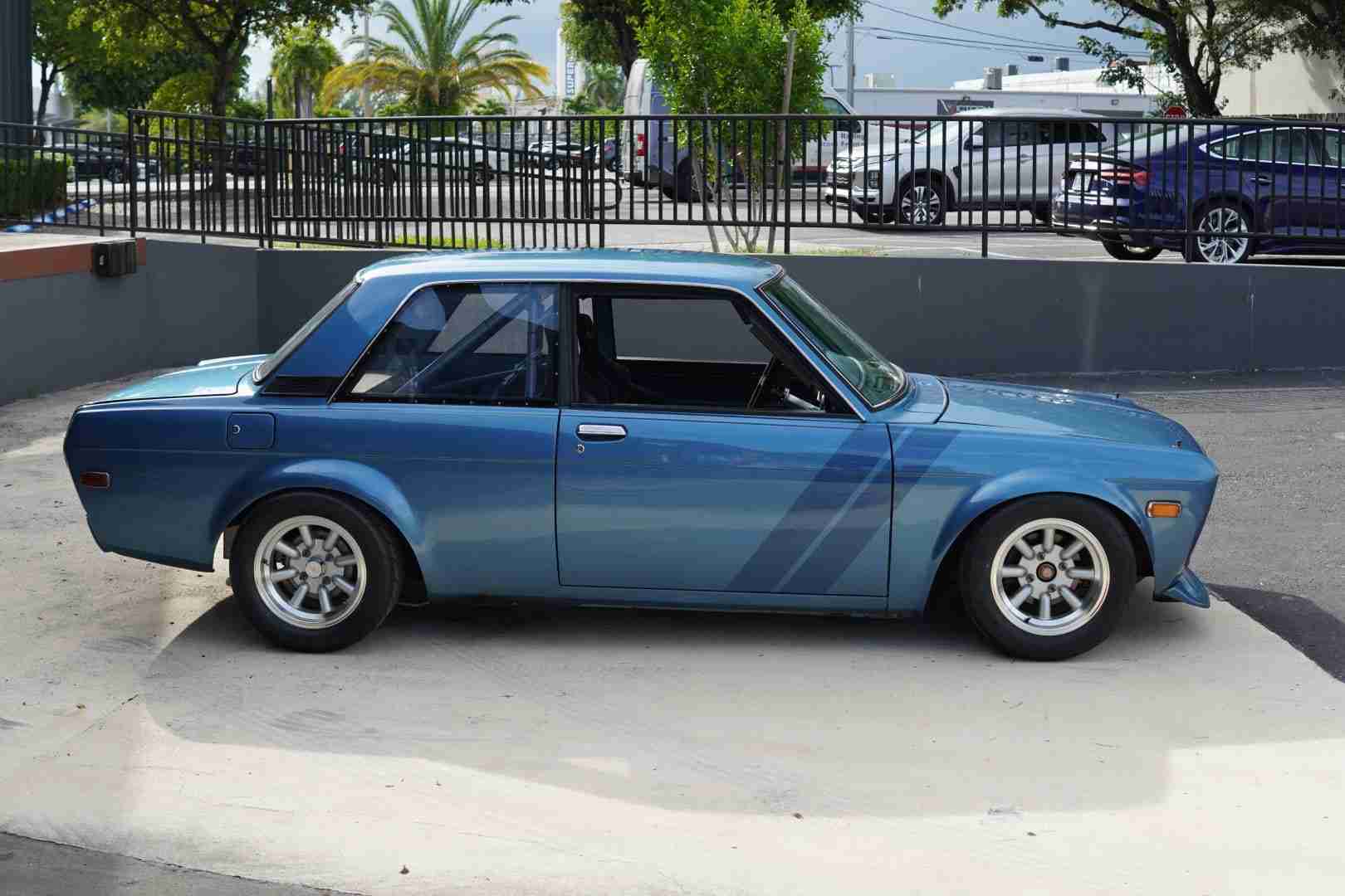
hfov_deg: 43.6
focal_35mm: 45
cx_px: 672
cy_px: 448
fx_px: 1681
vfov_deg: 29.9
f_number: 4
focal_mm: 30
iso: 100
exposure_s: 1/200
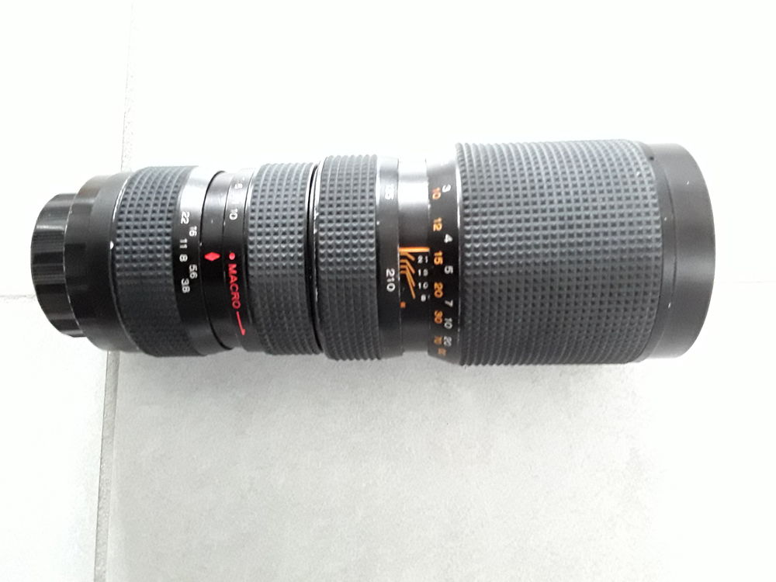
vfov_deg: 51.4
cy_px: 291
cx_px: 388
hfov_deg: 65.3
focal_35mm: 27
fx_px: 605
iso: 500
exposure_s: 1/17
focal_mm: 2.91
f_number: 1.9
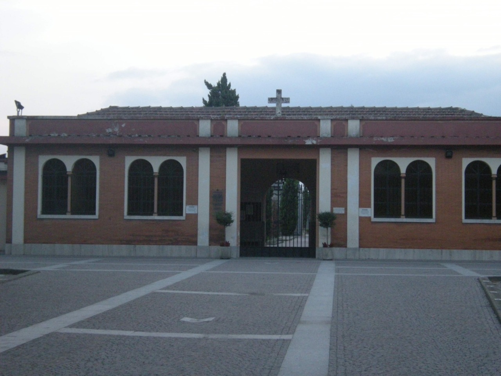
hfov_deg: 28.2
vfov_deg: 21.3
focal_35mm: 69
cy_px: 188
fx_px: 999
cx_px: 250
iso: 400
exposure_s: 1/123
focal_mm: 11.5
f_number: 4.4
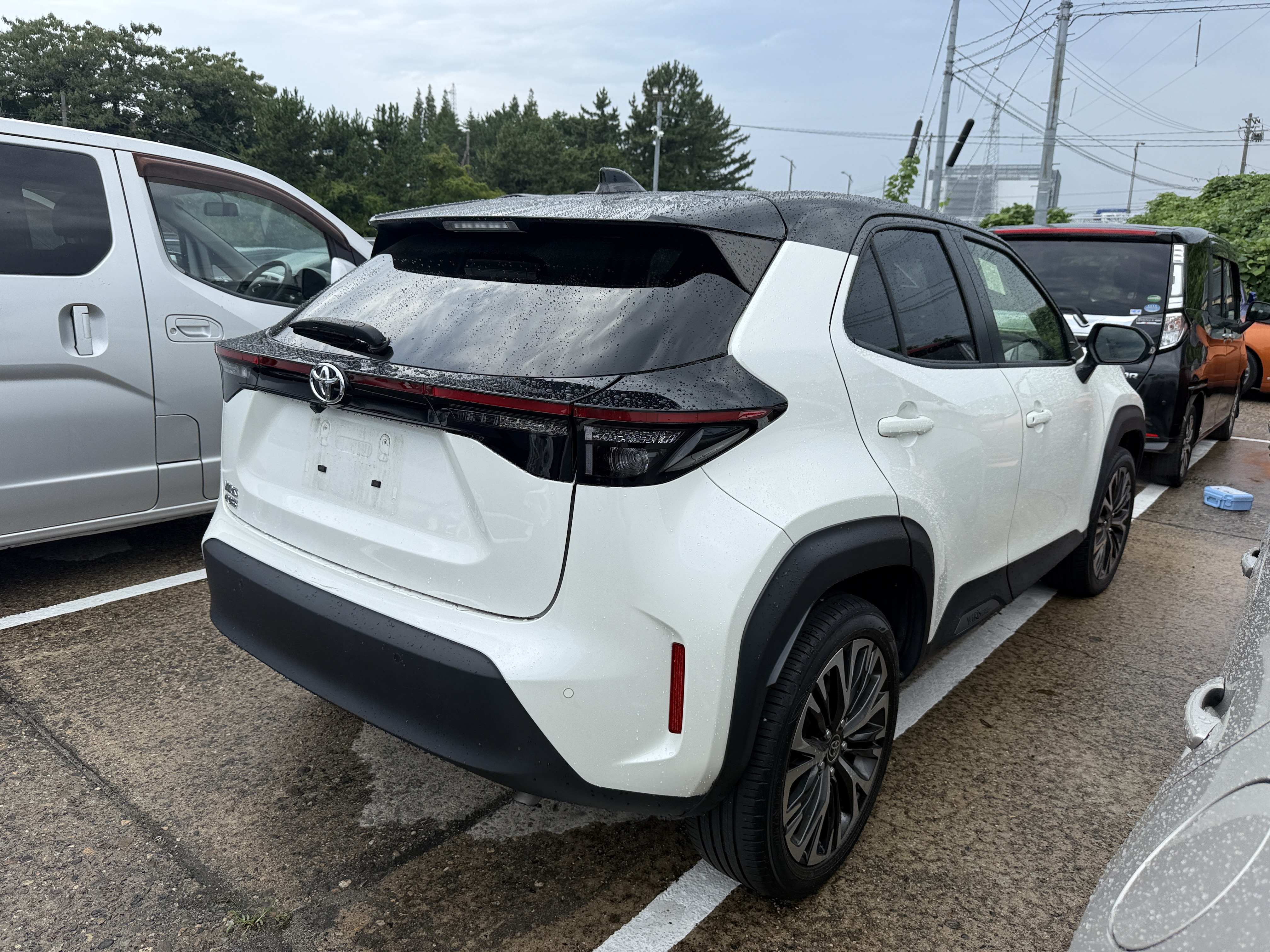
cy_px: 476
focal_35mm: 24
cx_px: 635
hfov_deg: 71.6
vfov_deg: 56.8
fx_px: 881
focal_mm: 6.76
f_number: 1.78
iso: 80
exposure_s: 1/3145
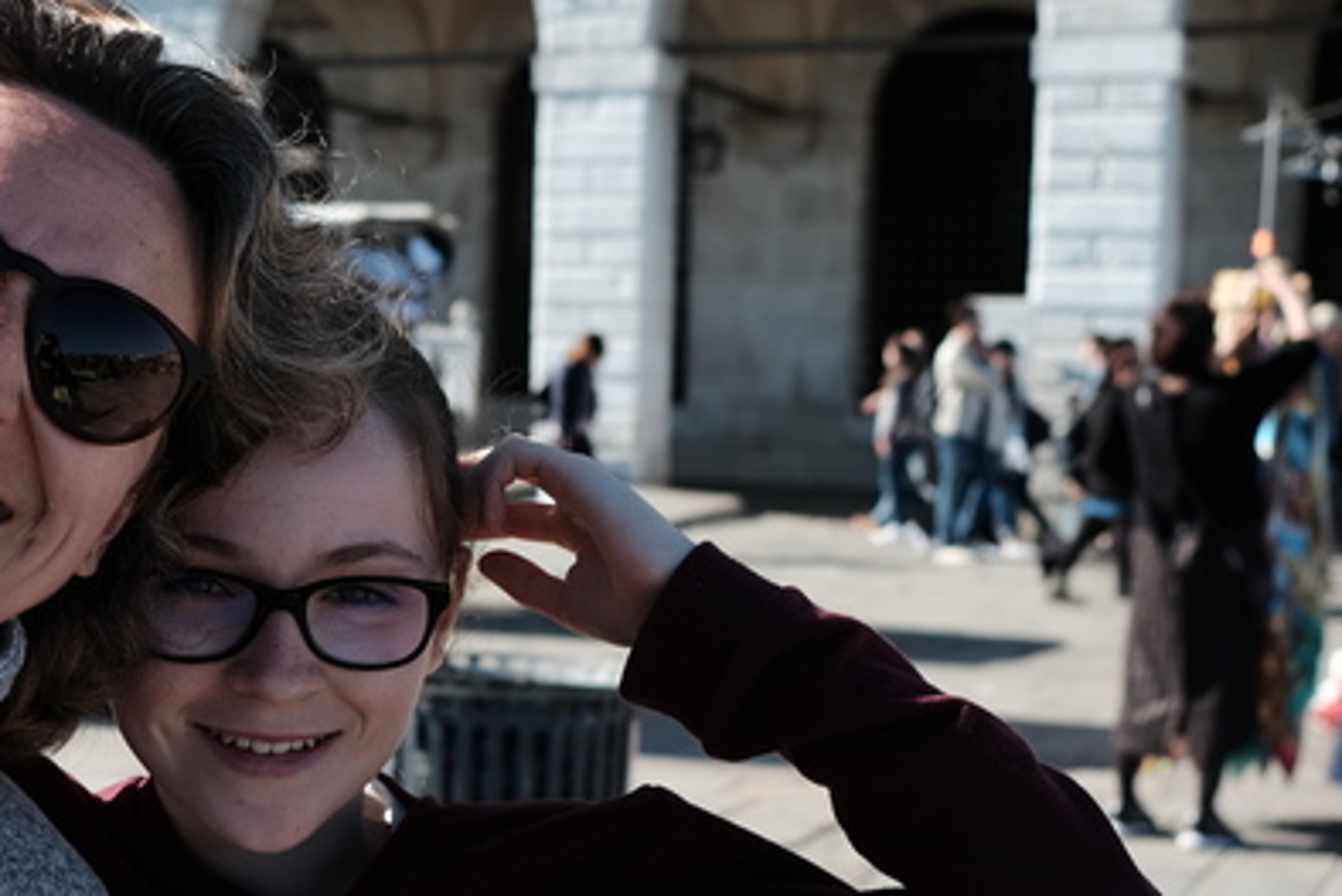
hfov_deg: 27.6
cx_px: 177
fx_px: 2648
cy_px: 601
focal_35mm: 71
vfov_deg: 19.1
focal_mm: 23
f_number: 3.6
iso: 200
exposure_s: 1/320
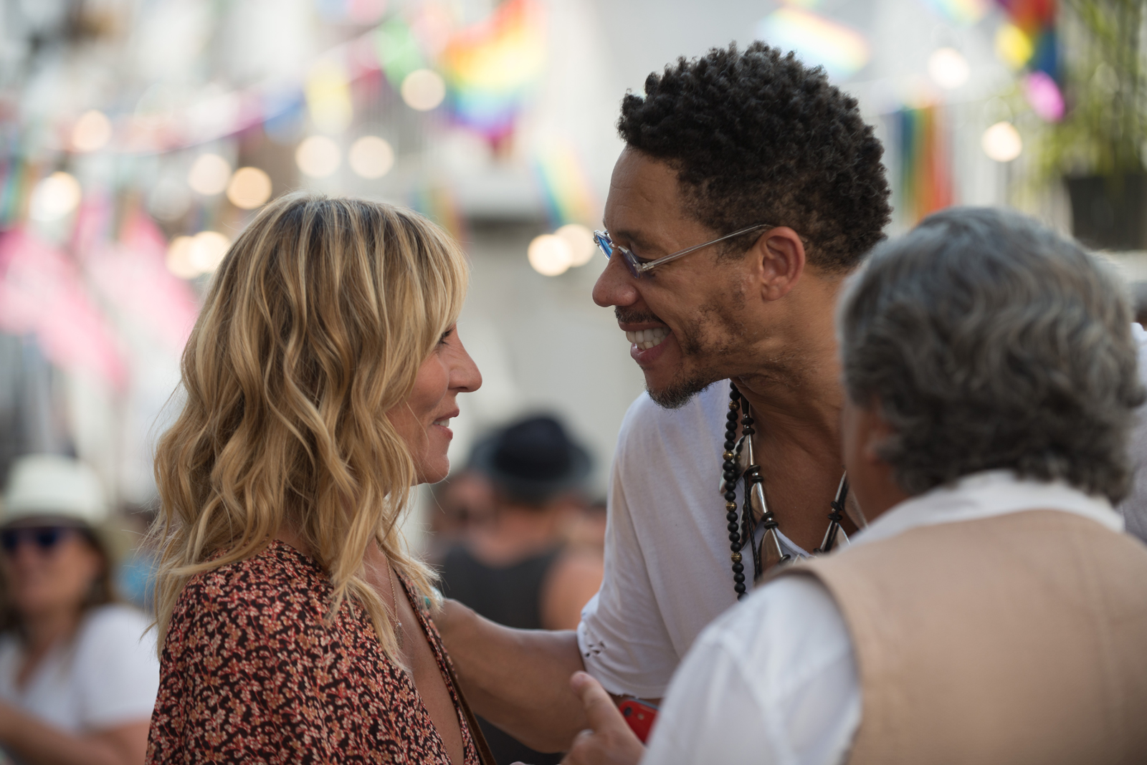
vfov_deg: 10.6
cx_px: 574
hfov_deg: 15.8
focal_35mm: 130
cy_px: 382
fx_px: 4143
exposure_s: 1/500
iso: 200
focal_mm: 130
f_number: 4.5
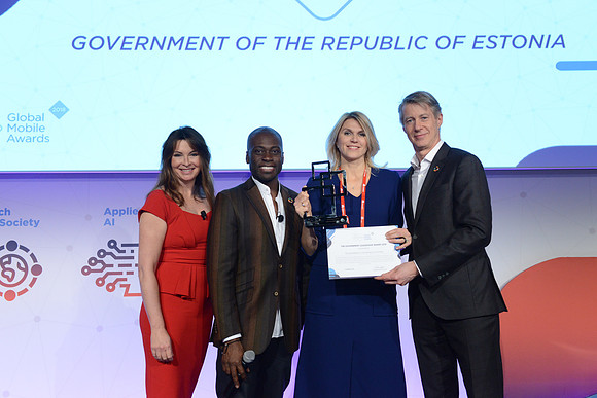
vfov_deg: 35.1
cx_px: 298
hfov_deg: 50.7
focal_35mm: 38
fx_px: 630
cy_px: 199
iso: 2500
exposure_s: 1/100
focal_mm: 38
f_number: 6.3
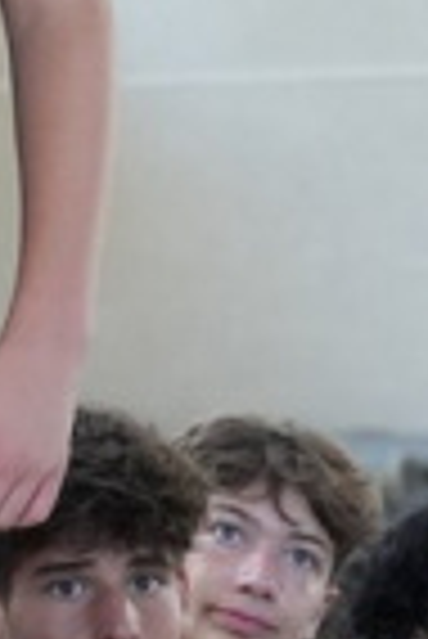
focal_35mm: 354
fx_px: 6297
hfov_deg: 3.8
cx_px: -610
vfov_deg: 5.8
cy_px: 243
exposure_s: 1/400
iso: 2500
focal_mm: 42
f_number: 2.8
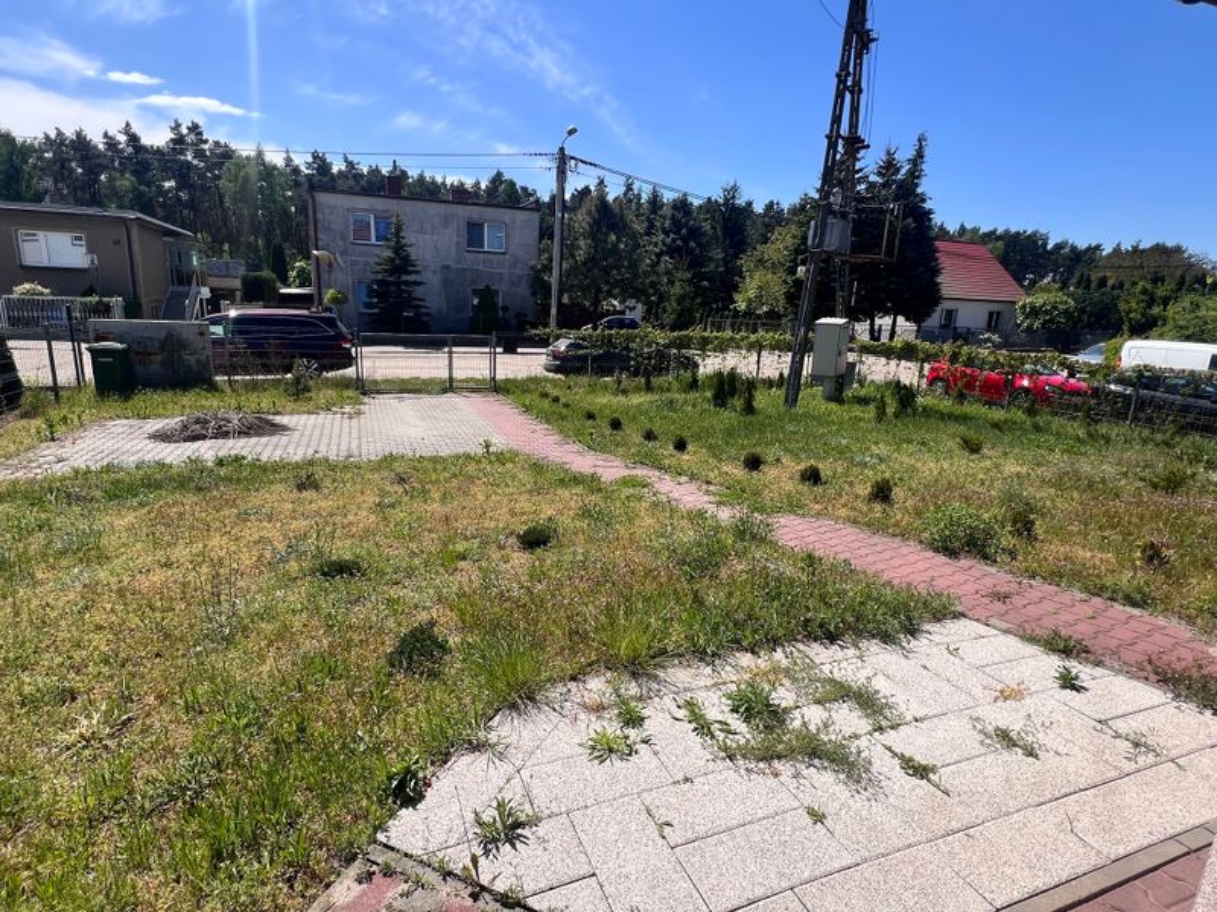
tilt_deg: -13.6
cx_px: 608
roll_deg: -2.1
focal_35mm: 13
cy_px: 456
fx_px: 457
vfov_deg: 89.9
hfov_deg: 106.2
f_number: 1.8
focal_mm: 1.57
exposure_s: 1/1074
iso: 32
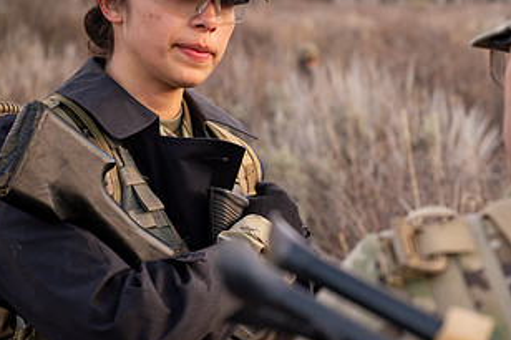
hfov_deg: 24.4
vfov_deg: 16.6
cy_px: 208
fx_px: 1163
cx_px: 407
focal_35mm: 82
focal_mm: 38
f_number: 2.8
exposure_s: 1/320
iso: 4000
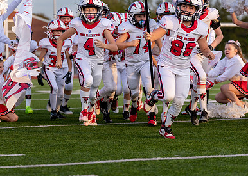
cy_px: 55
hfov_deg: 13.9
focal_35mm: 145
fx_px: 1020
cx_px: 118
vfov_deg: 9.9
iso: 200
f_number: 2.8
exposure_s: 1/1600
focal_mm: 92
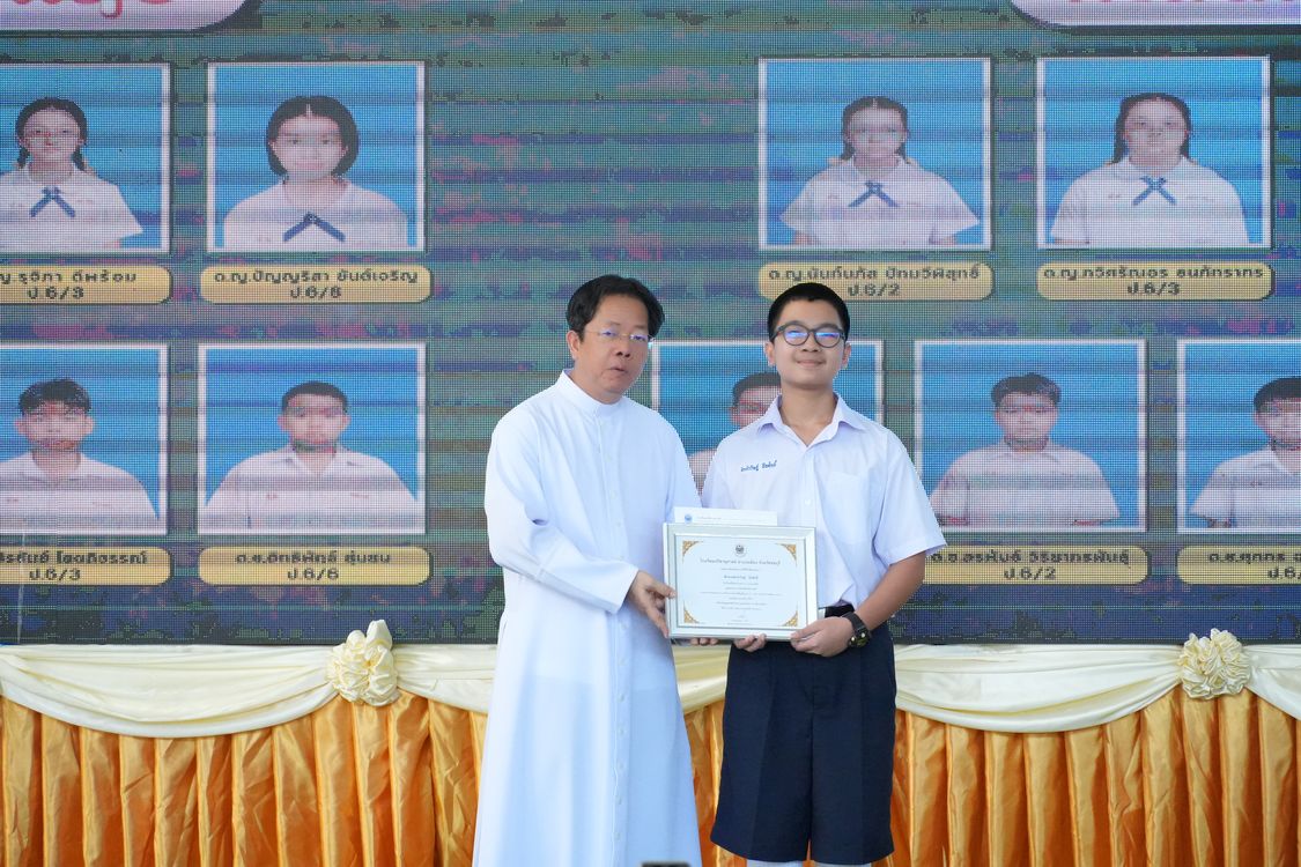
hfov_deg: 10.7
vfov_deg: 7.2
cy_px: 434
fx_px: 6938
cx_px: 650
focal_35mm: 192
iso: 6400
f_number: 5.6
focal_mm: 128
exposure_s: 1/640
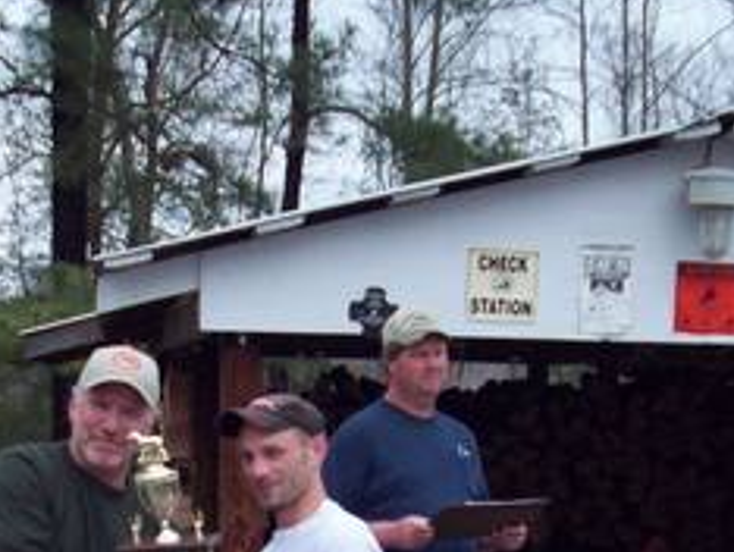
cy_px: 712
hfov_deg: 19.4
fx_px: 2144
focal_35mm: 101
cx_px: 289
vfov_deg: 14.1
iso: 80
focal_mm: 6.2
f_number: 5.6
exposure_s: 1/215
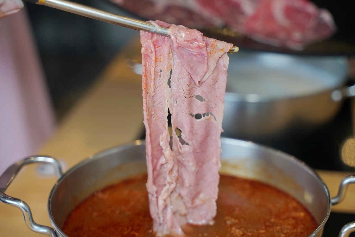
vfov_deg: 18.2
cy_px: 118
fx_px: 740
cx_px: 178
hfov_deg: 27.0
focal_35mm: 75
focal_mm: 75
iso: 400
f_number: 4
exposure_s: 1/80
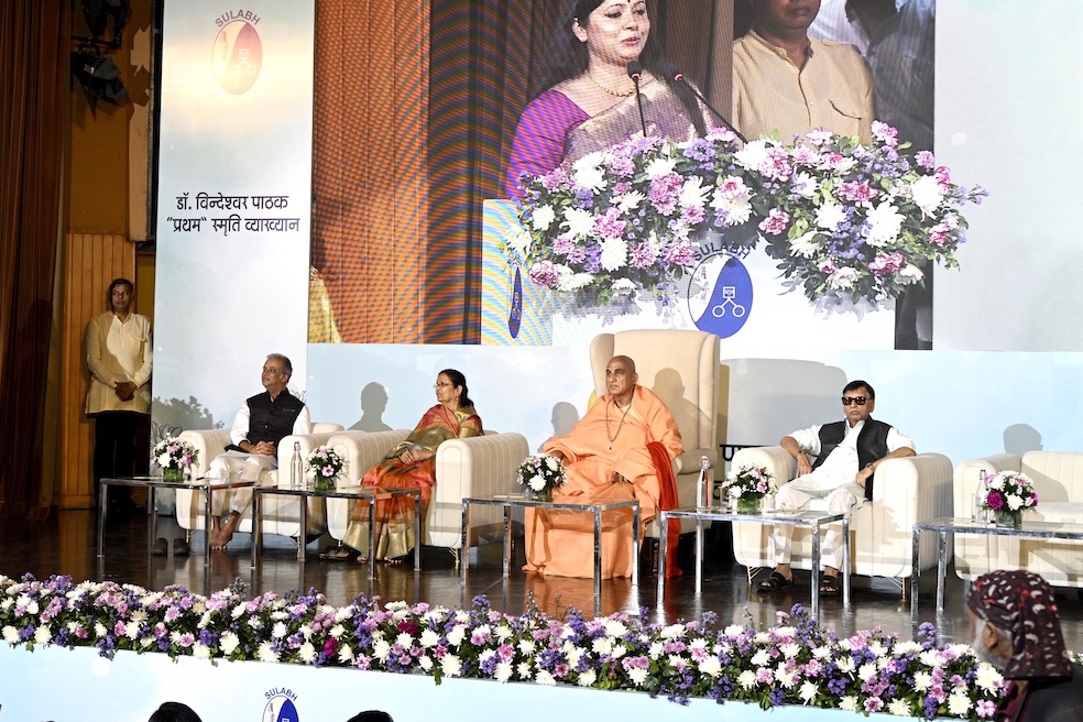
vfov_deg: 22.2
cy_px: 300
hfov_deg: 32.8
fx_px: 1835
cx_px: 458
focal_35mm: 61
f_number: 5.6
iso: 800
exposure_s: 1/125
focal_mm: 50
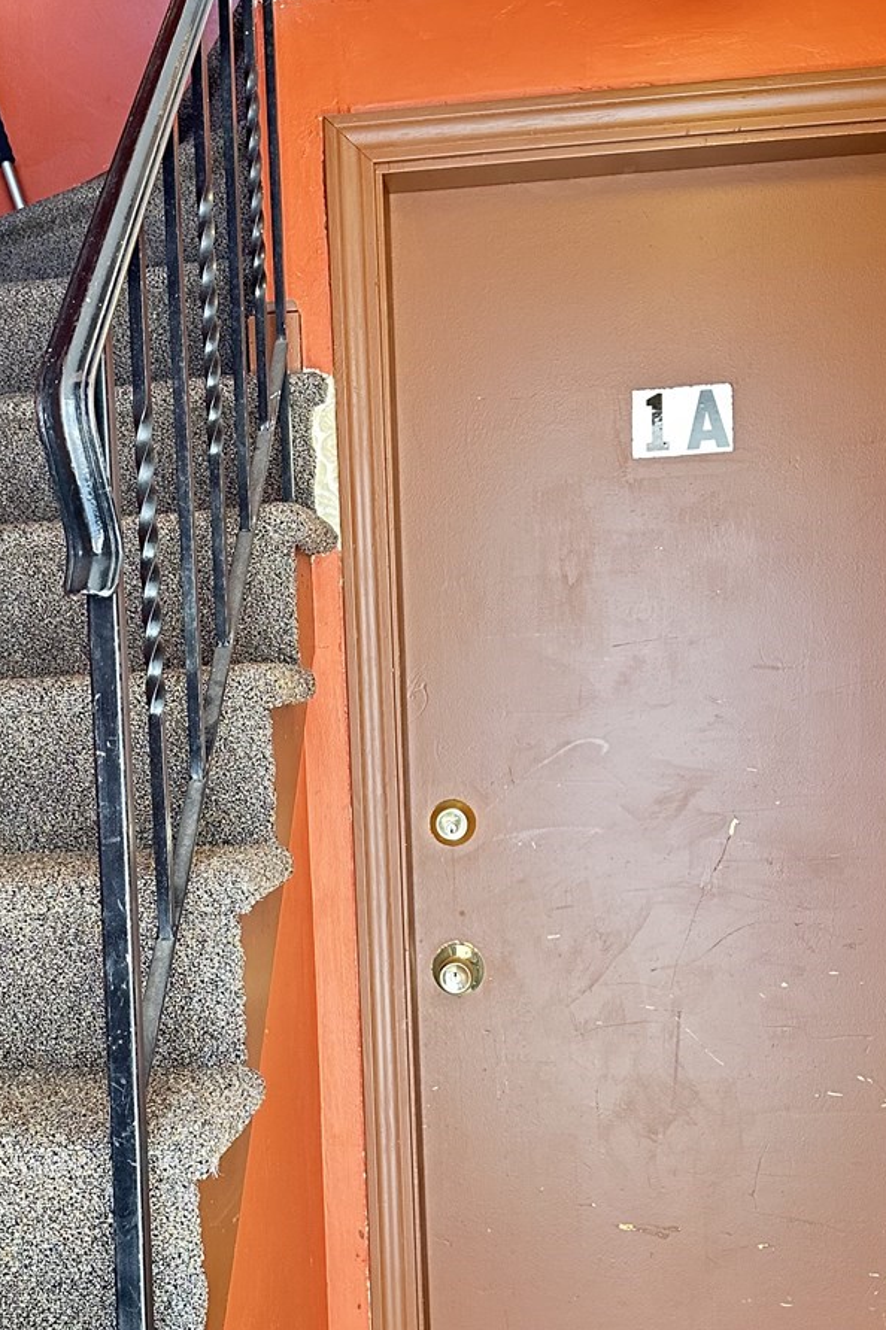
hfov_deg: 31.0
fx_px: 1589
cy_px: 781
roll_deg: +0.8
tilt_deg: -3.4
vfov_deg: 45.3
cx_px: 330
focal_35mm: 43
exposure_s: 1/60
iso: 400
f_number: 1.78
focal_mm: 6.86
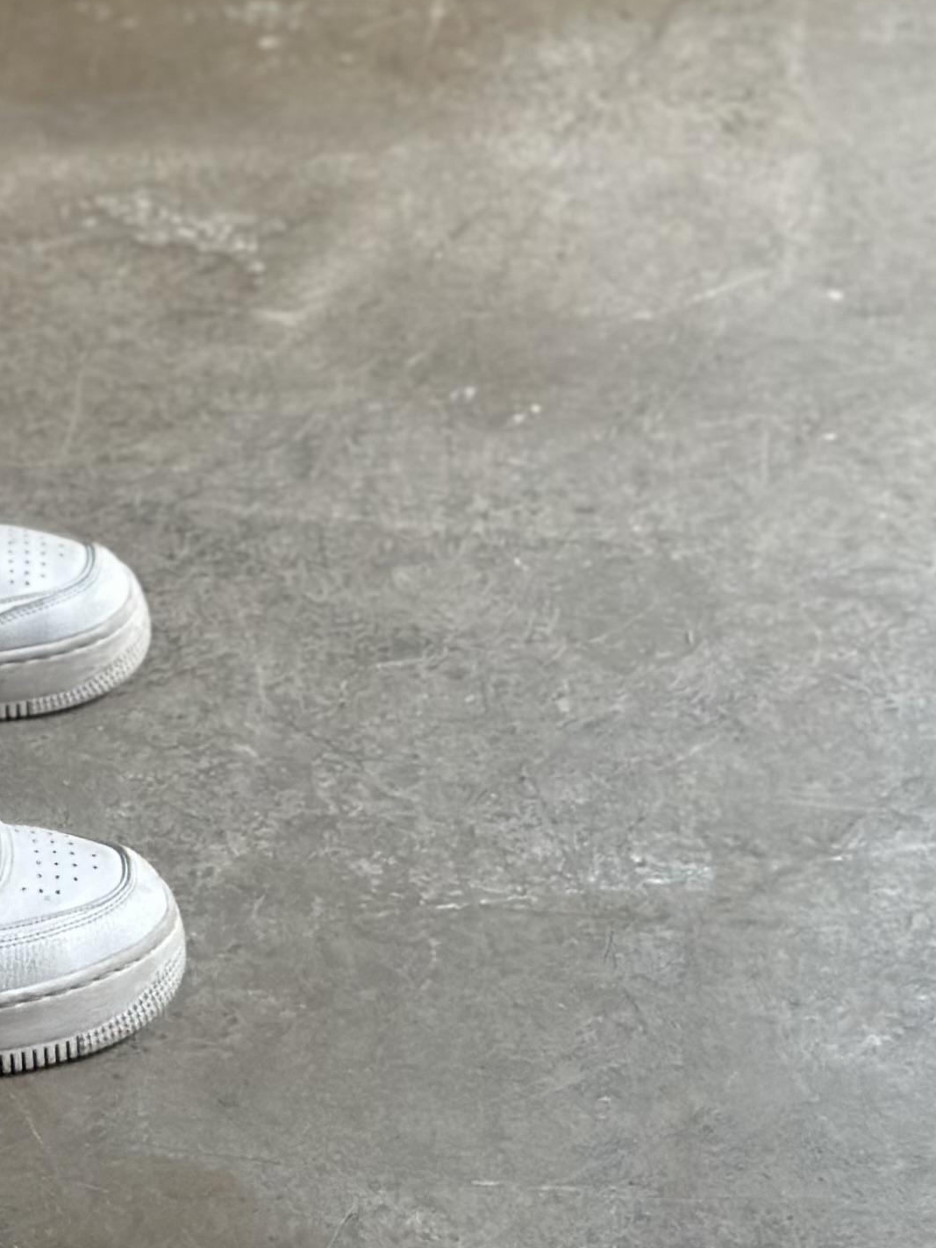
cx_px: -329
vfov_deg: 13.9
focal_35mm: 136
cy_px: -374
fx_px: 4904
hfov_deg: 10.6
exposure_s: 1/60
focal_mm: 6.86
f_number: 1.78
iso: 160
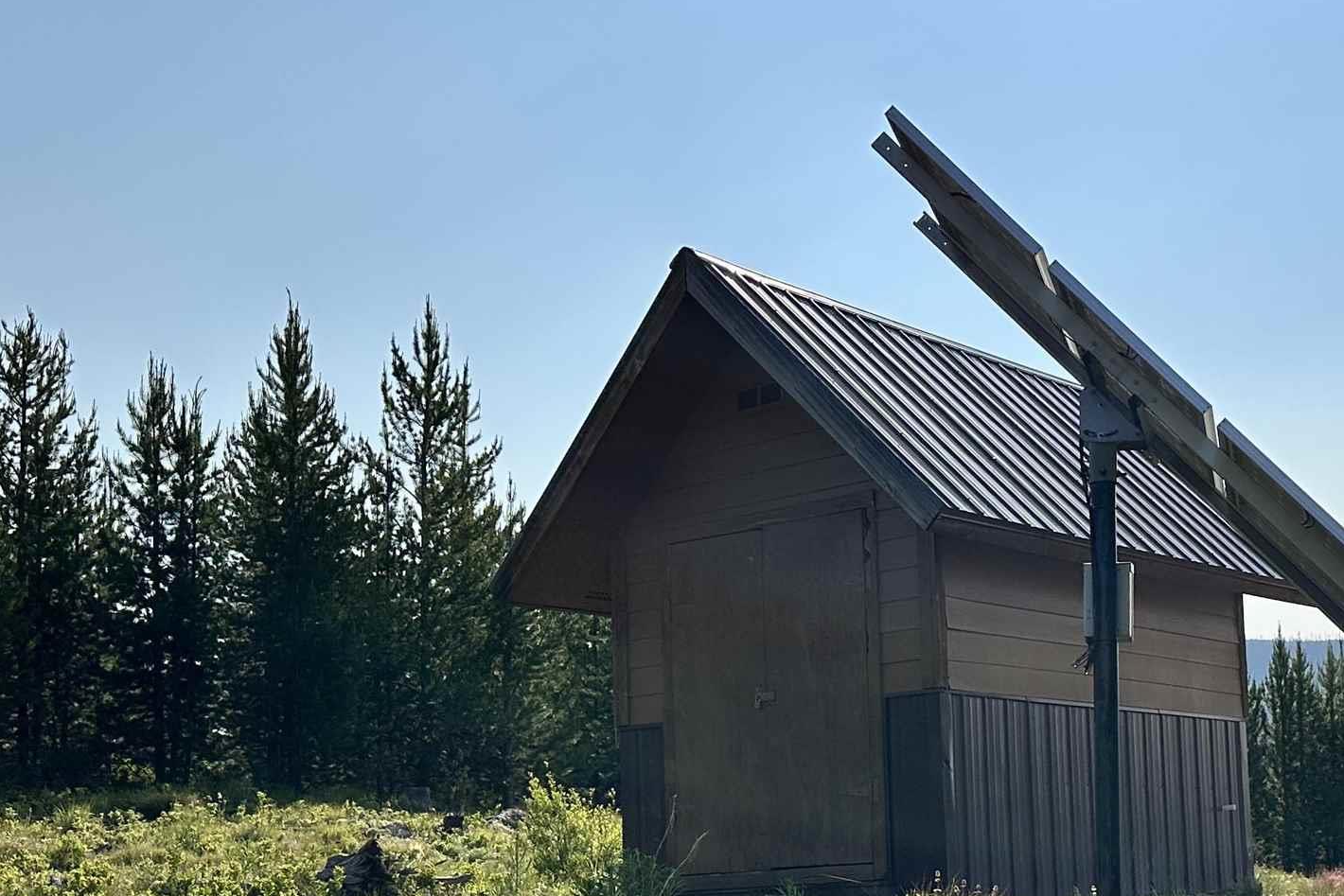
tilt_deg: +7.8
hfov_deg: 36.3
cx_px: 937
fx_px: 2016
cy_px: 692
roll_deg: +2.1
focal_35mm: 54
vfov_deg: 24.7
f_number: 1.78
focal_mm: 6.86
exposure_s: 1/15625
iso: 80
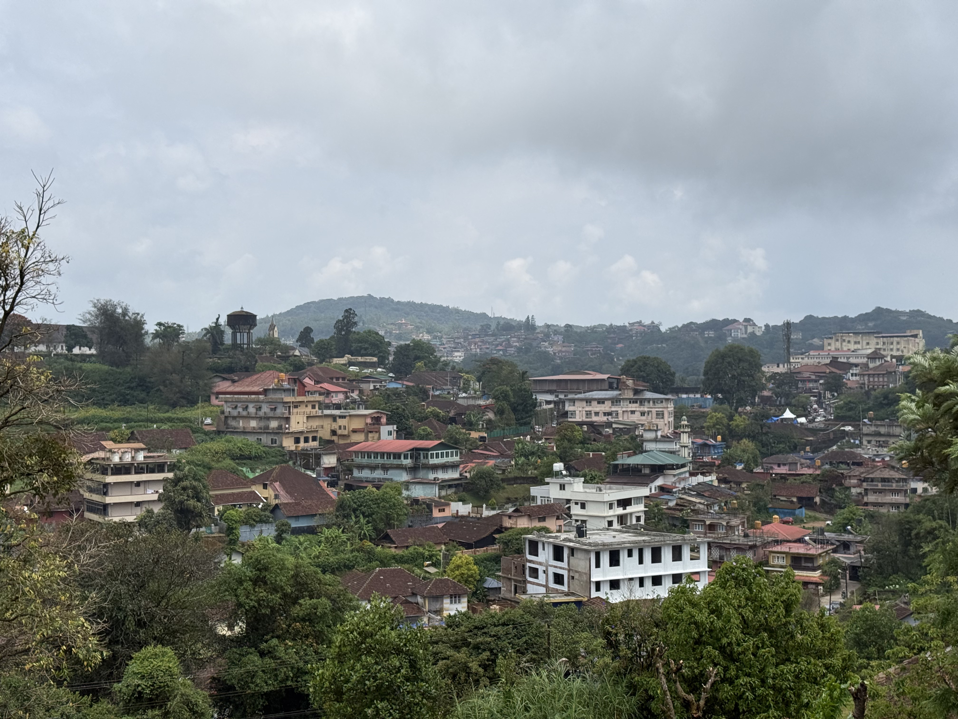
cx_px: 479
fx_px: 1328
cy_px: 360
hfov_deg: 39.7
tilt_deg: -0.3
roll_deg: -0.3
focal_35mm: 48
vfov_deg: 30.3
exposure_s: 1/6536
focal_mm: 6.76
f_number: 1.78
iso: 80
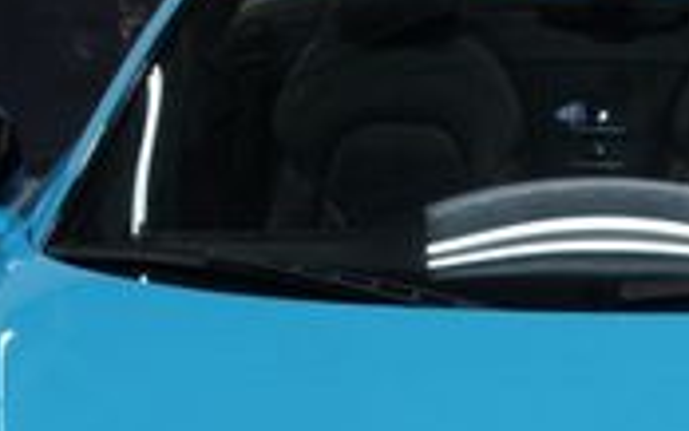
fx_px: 2215
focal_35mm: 118
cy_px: 601
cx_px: 594
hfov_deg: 17.5
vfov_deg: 10.8
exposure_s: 1/50
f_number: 4.5
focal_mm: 21
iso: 200
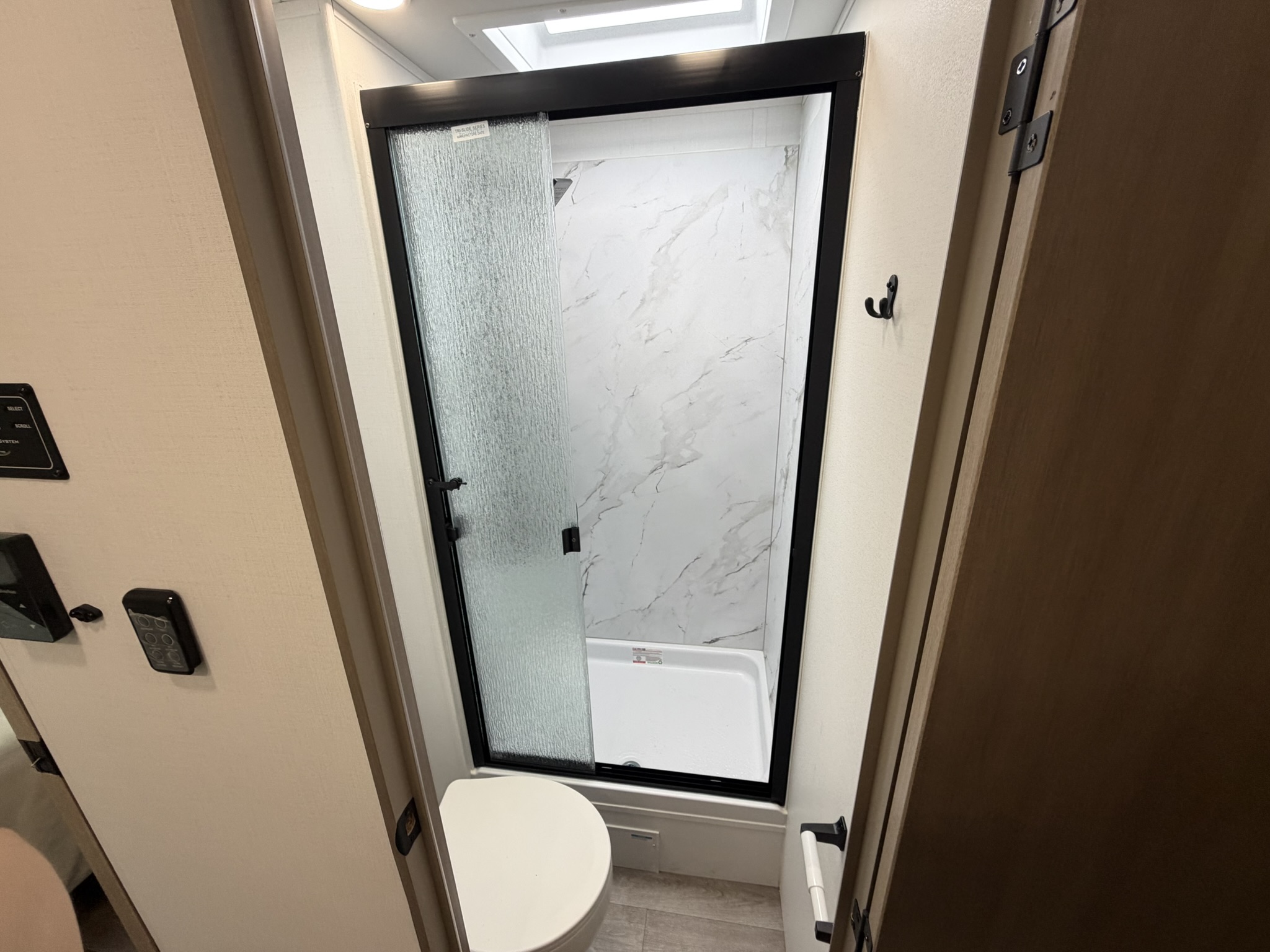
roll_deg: +3.2
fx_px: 514
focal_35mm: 14
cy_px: 476
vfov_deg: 85.7
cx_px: 635
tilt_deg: -20.4
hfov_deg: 102.1
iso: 160
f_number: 2.2
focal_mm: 2.22
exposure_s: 1/121
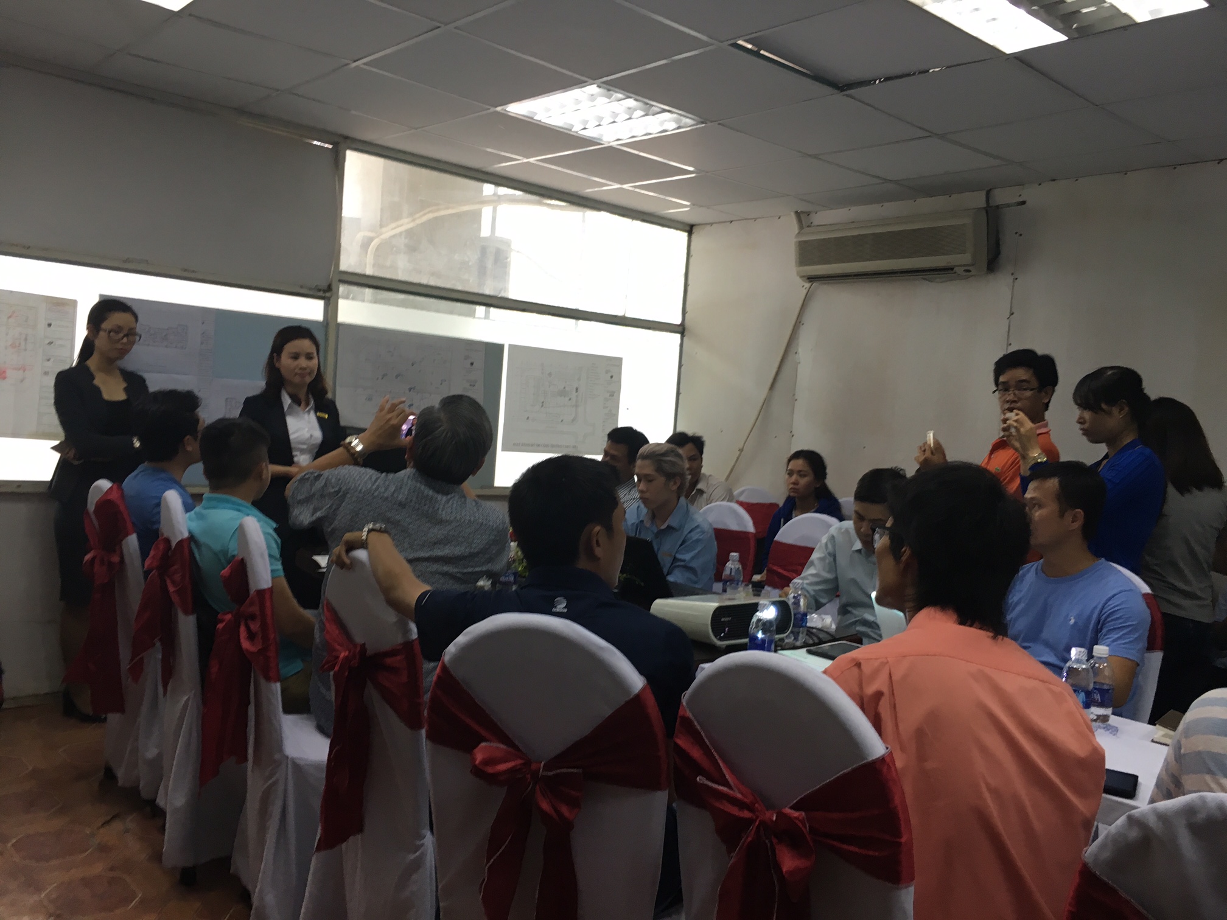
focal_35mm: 29
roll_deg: -3.5
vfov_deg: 48.2
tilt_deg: -1.9
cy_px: 460
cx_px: 614
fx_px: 1028
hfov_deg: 61.7
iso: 64
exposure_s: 1/33
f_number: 2.2
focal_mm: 4.15
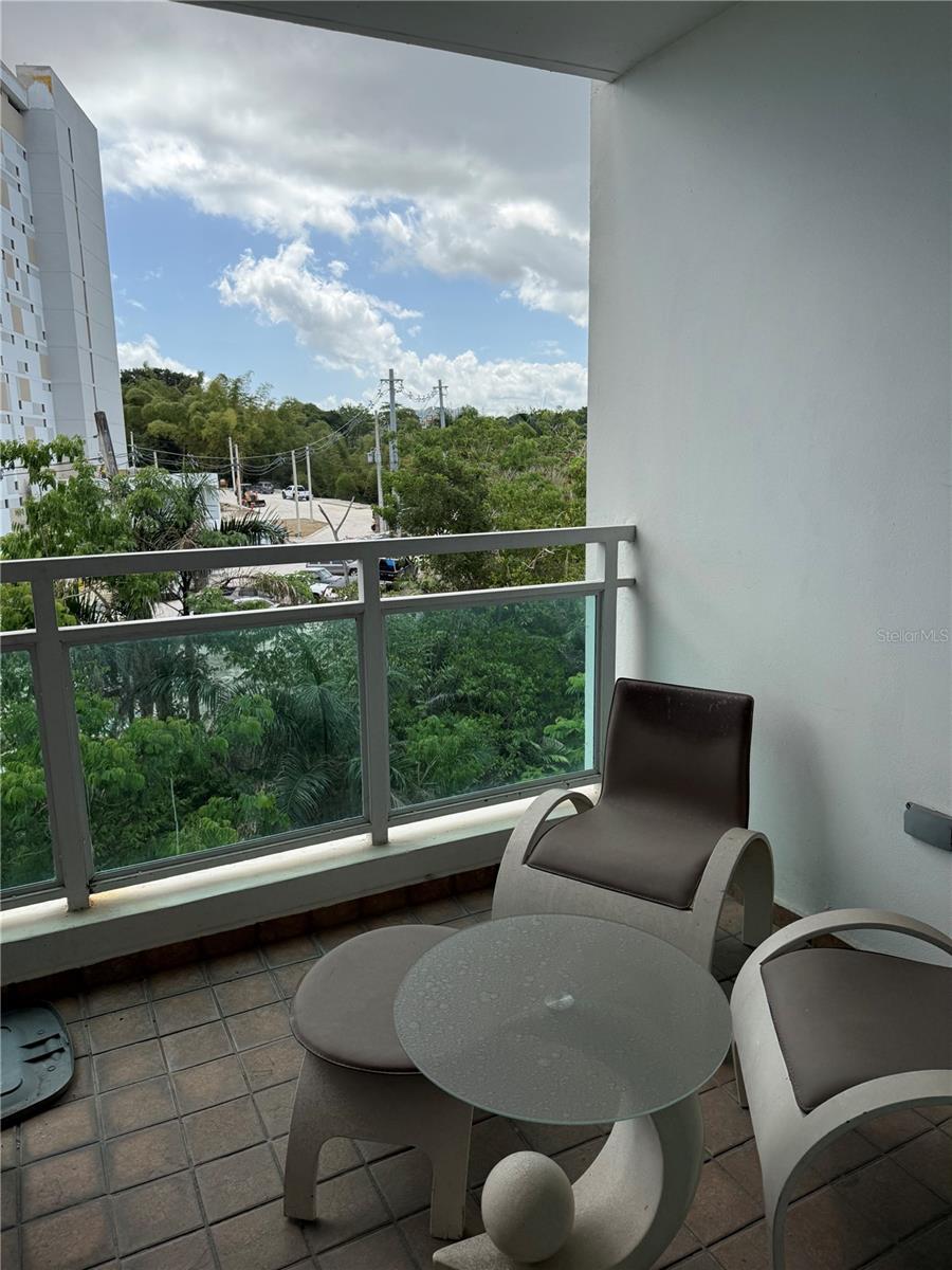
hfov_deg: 56.8
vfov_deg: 71.6
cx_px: 476
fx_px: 880
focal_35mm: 24
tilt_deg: -11.7
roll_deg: +0.3
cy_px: 635
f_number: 1.78
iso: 100
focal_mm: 6.76
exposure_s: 1/2801
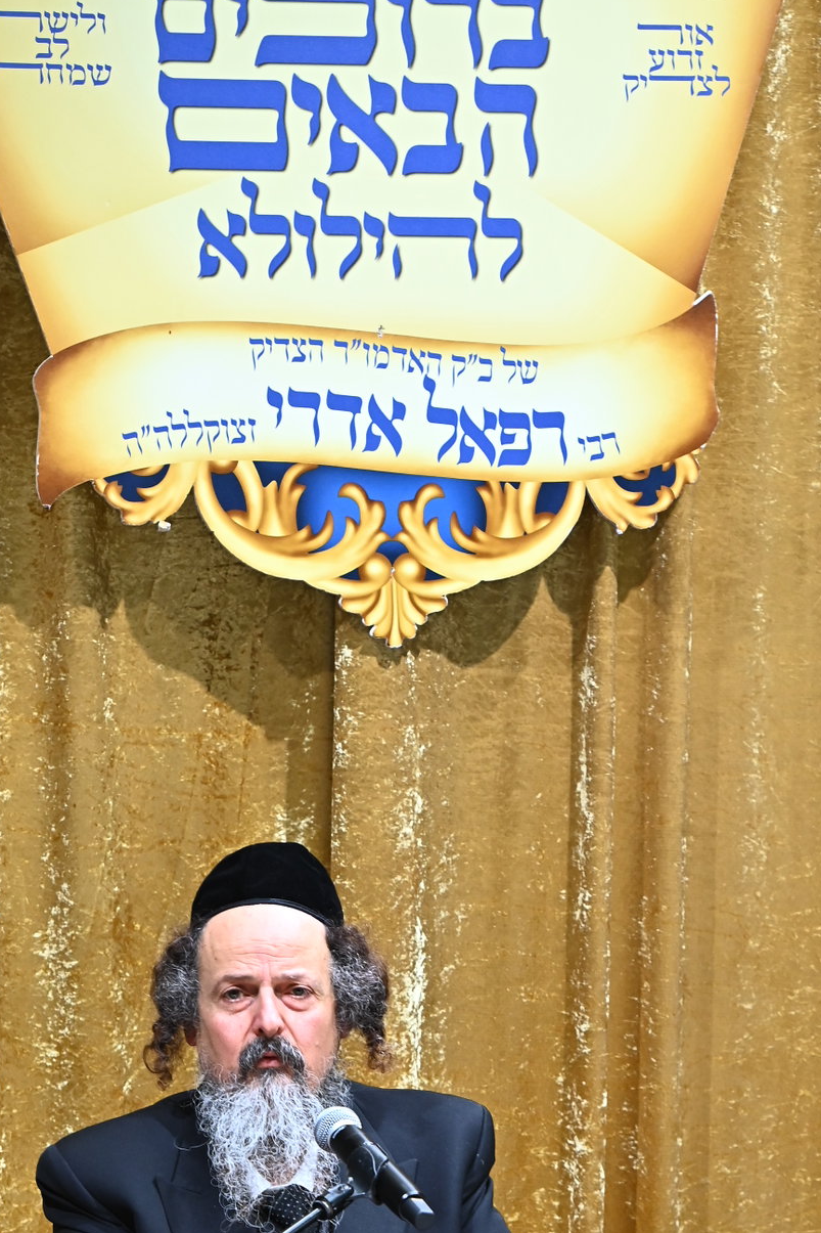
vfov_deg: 7.4
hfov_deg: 4.9
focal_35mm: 279
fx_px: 9546
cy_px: 889
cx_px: 607
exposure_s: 1/160
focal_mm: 160
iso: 1250
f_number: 4.5
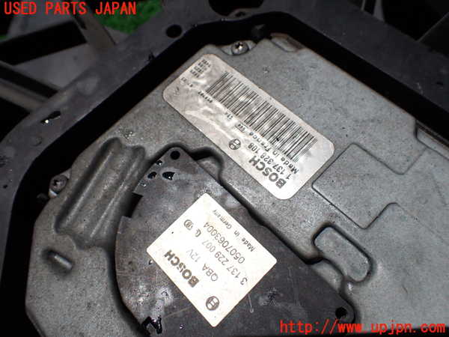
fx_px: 389
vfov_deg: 46.8
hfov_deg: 60.0
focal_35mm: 30
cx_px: 224
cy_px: 168
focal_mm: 5.4
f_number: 9
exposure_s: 1/320
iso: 100
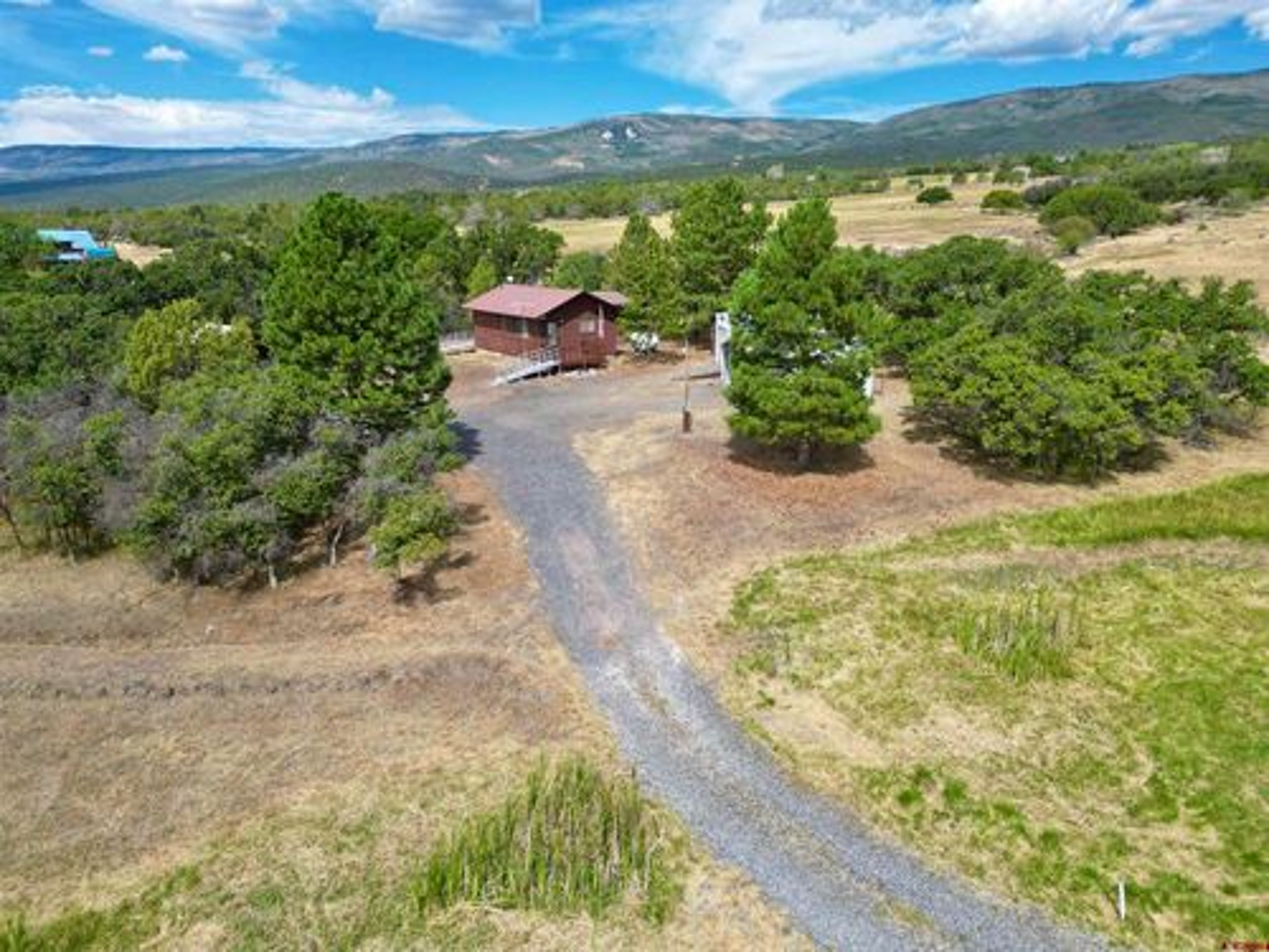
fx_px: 880
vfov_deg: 56.8
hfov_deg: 71.6
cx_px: 634
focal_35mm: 24
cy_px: 476
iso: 110
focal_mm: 6.72
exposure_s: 1/2500
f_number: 1.7
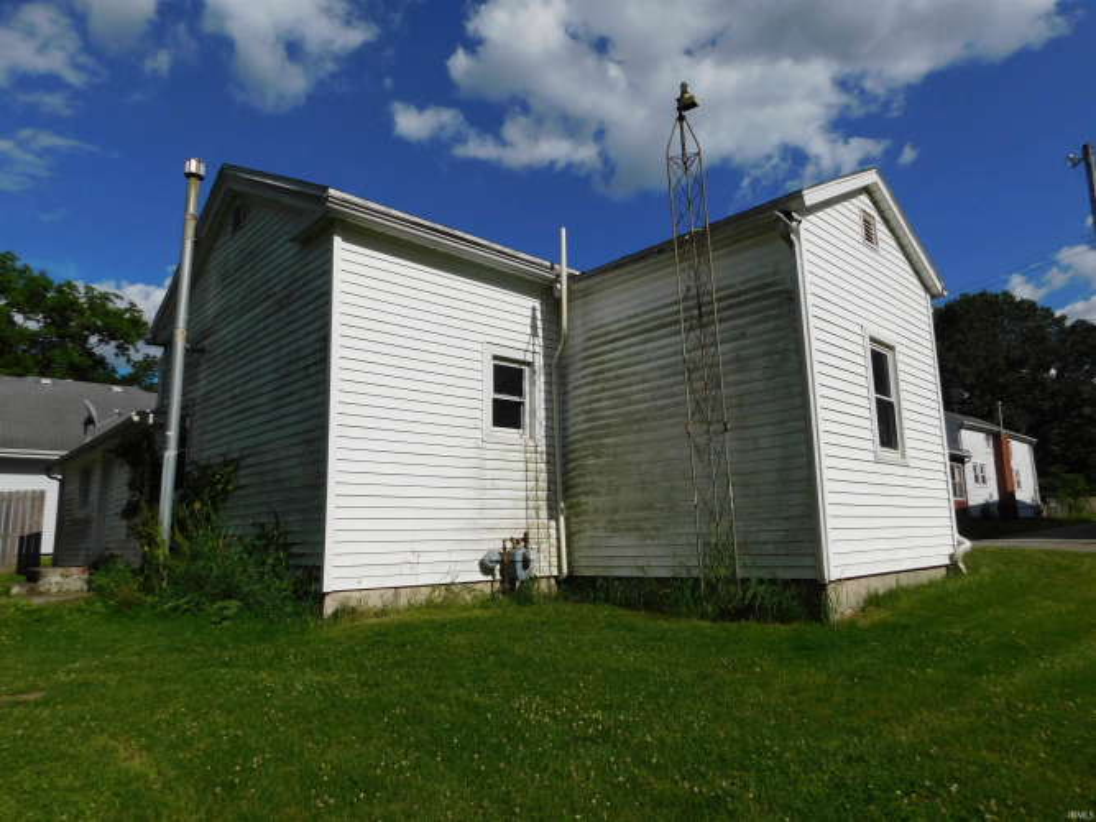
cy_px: 411
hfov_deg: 73.9
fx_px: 728
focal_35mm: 23
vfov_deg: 58.9
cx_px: 548
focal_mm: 4
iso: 125
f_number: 6
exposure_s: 1/1250
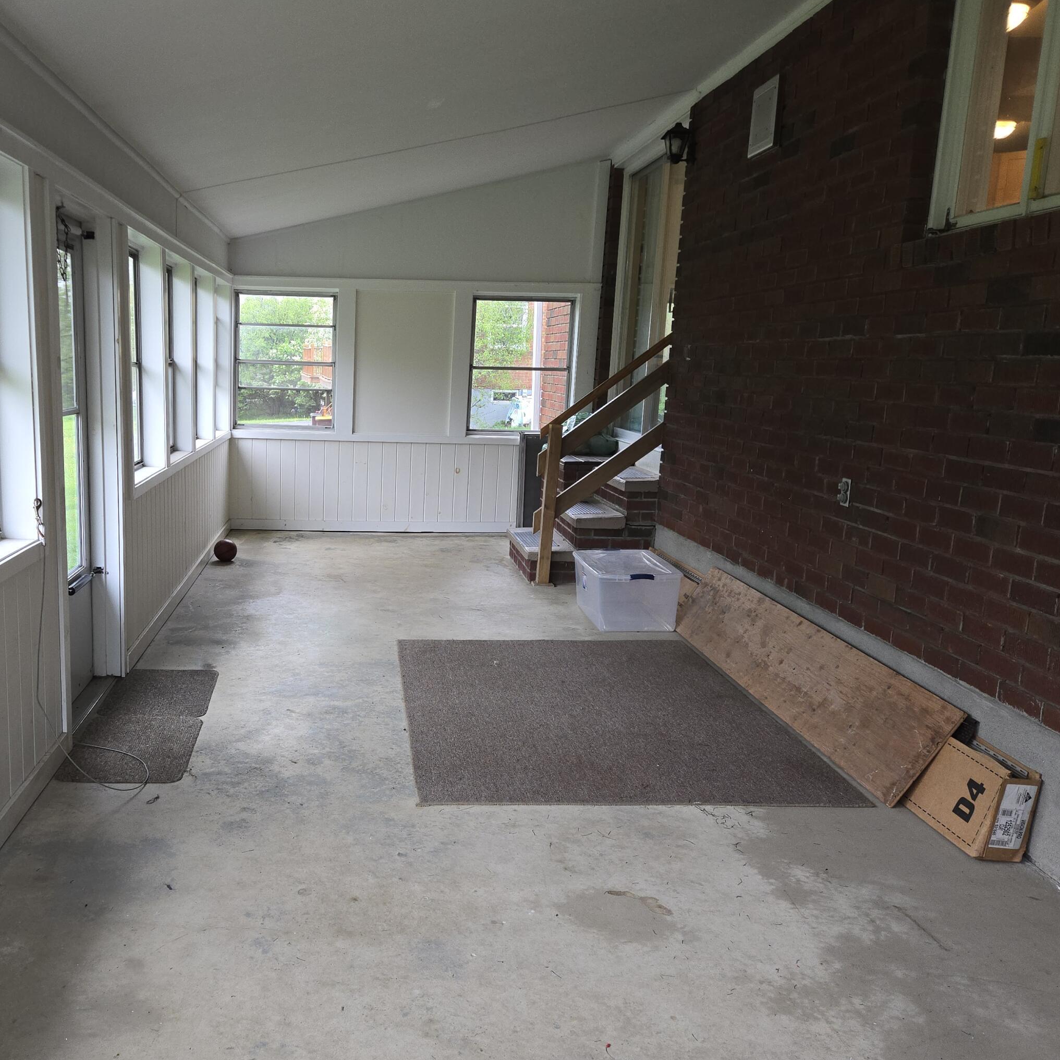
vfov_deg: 54.0
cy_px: 575
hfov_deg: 53.0
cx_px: 357
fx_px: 1039
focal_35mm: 30
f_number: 1.8
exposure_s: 1/60
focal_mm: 5.4
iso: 50
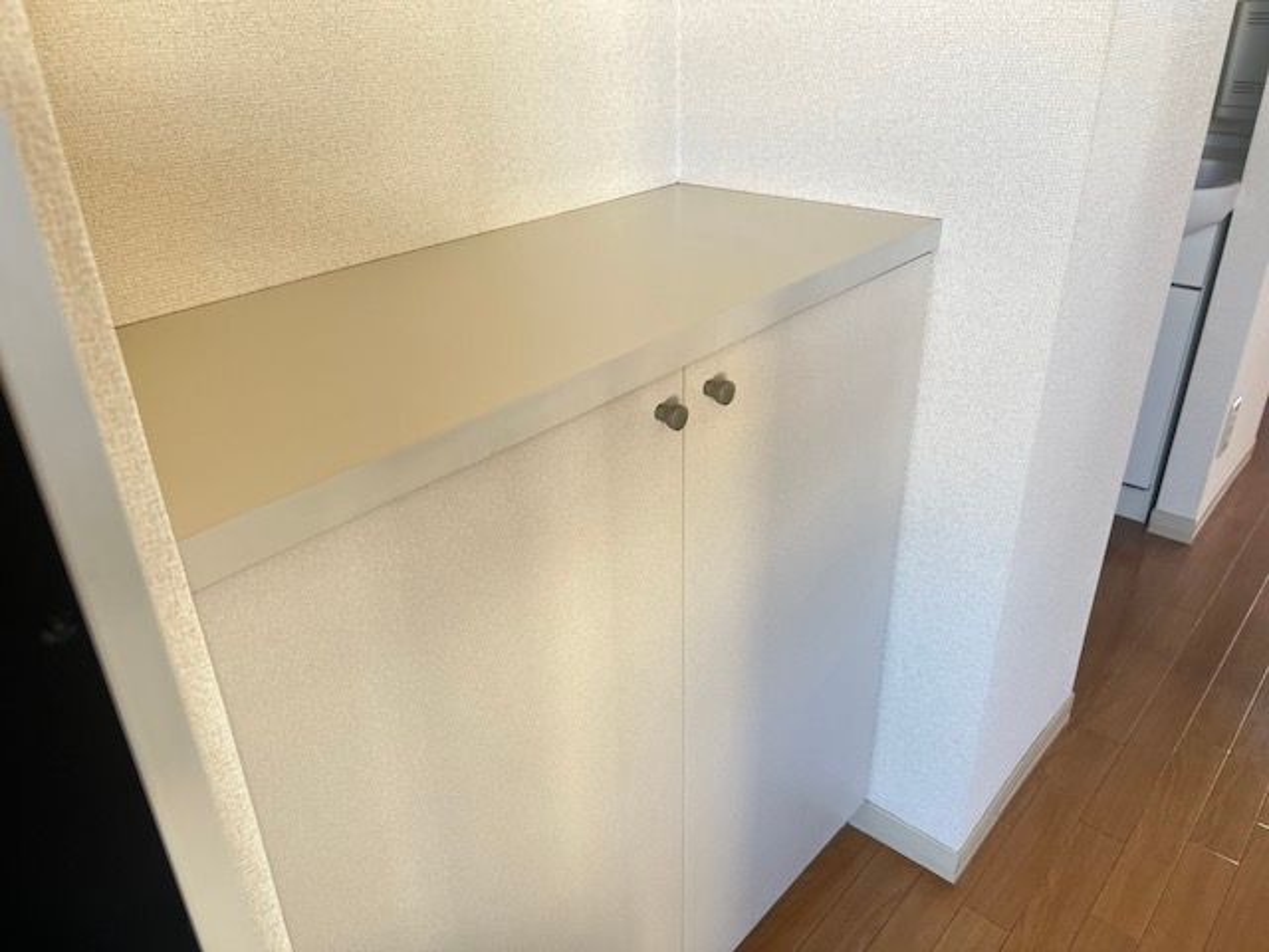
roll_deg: +1.8
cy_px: 476
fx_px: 953
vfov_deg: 53.1
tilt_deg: -28.1
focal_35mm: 26
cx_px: 634
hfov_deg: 67.3
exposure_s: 1/109
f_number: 1.5
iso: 125
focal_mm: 5.7
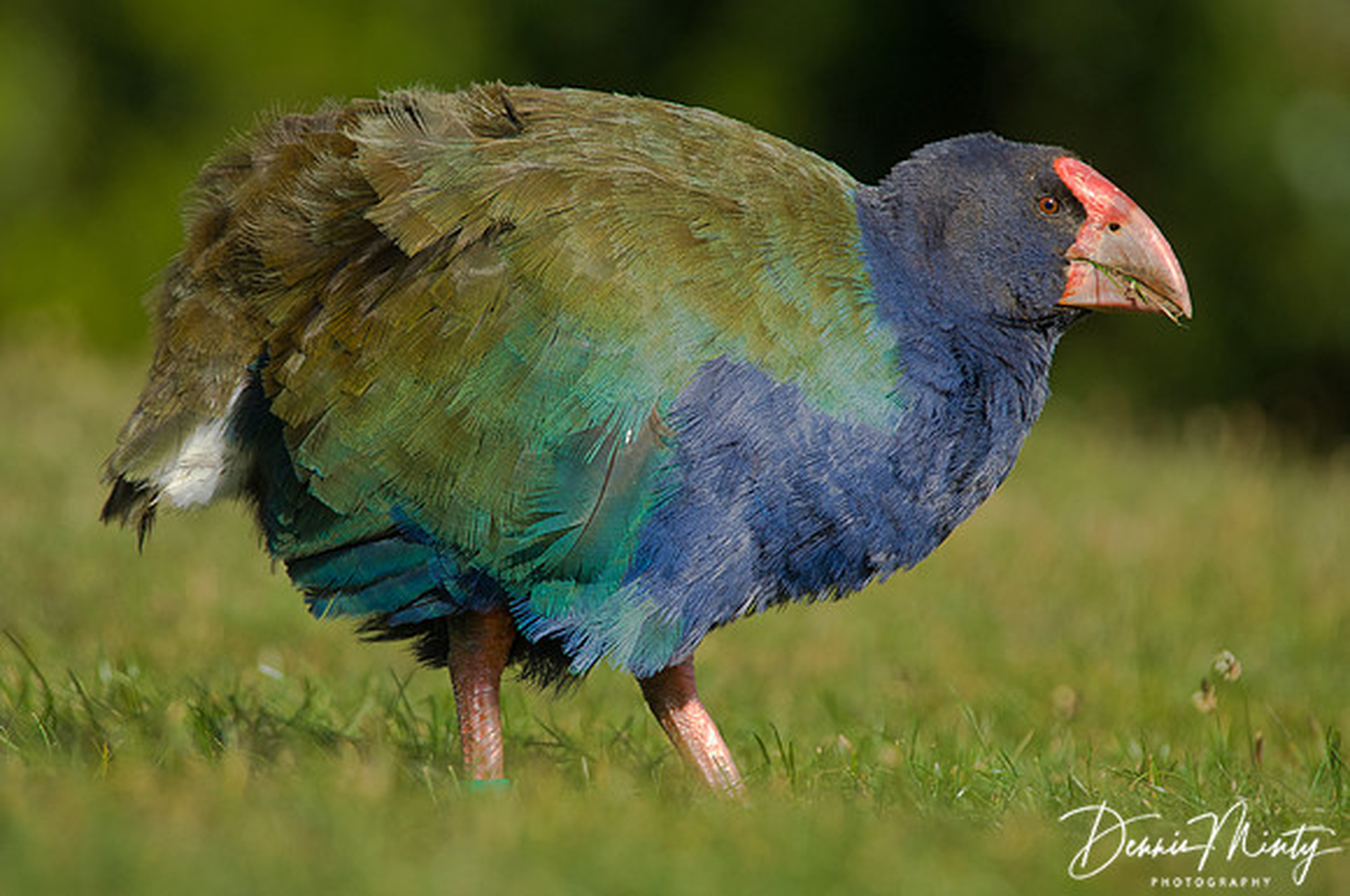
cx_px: 675
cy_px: 448
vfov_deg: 2.8
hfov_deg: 4.2
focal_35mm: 495
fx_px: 18536
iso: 250
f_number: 5.3
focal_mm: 330
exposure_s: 1/750
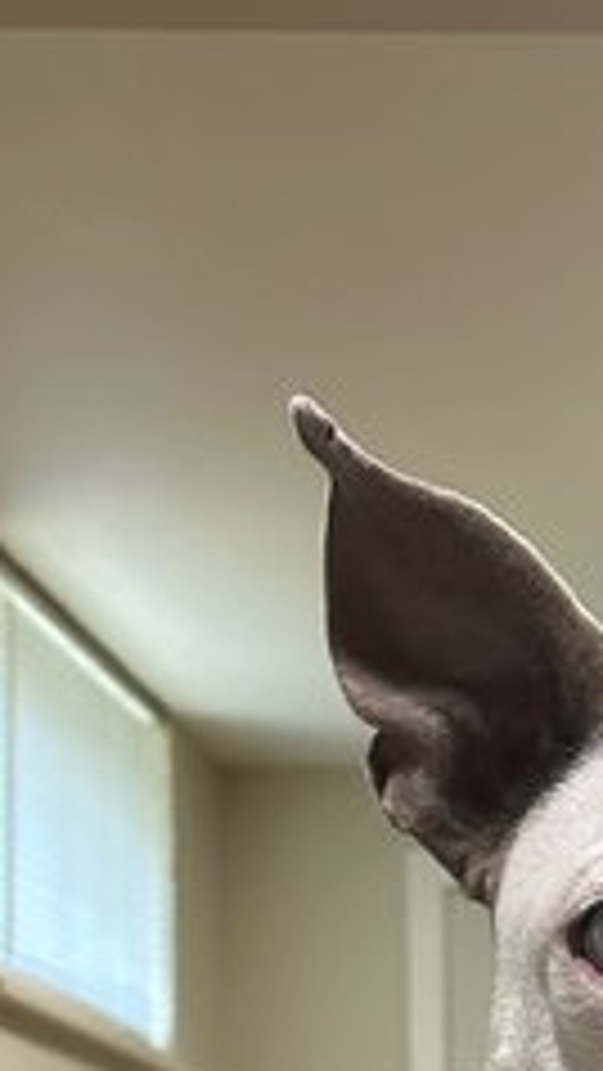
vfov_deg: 21.8
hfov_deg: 12.7
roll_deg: -1.2
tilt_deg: +2.7
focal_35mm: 88
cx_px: 1012
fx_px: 2500
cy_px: 1386
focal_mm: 6.86
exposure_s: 1/60
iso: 200
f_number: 1.78
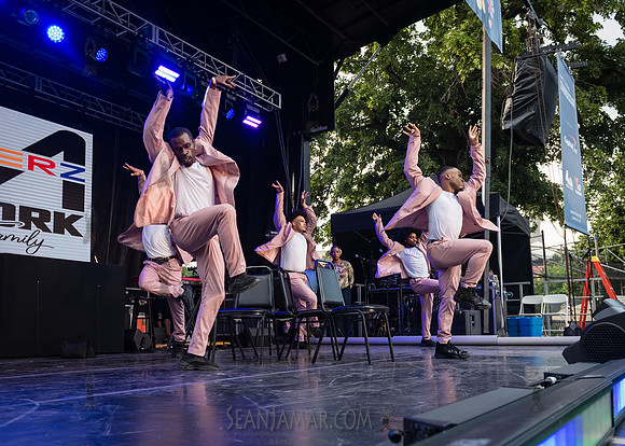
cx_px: 298
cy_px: 265
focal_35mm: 31
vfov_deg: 43.6
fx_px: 554
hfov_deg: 58.8
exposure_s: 1/640
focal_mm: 24
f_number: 4
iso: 1000
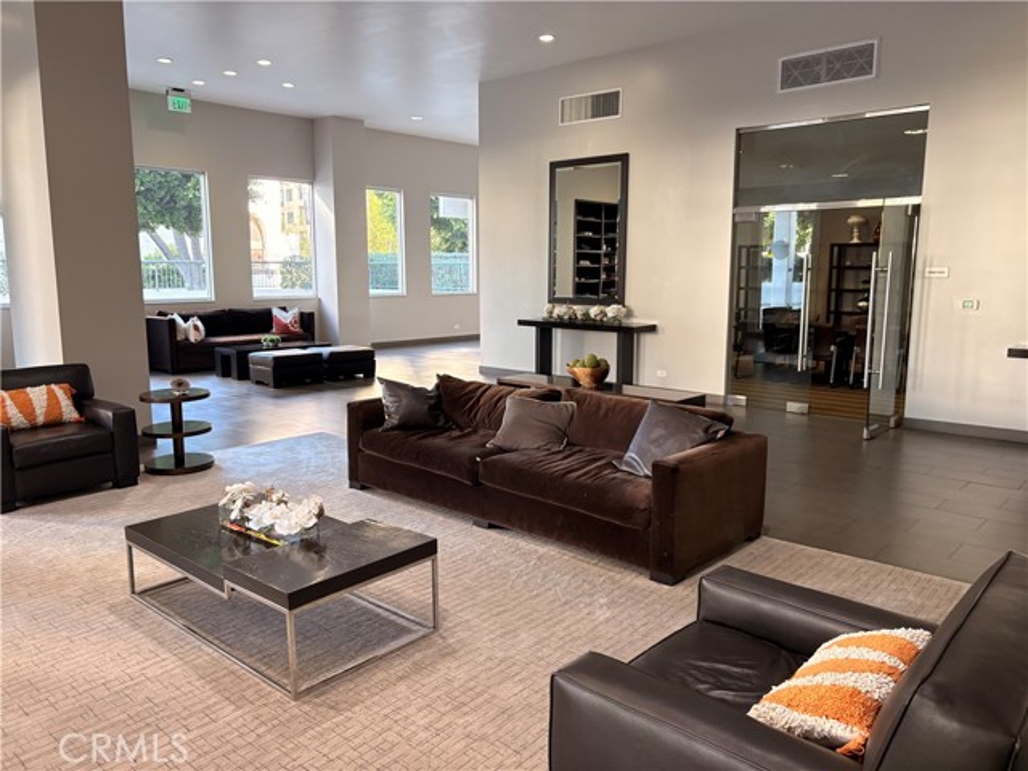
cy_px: 386
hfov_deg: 67.3
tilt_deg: -6.2
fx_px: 772
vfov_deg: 53.1
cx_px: 514
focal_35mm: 26
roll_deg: +1.8
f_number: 1.6
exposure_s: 1/60
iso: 160
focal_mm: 5.96
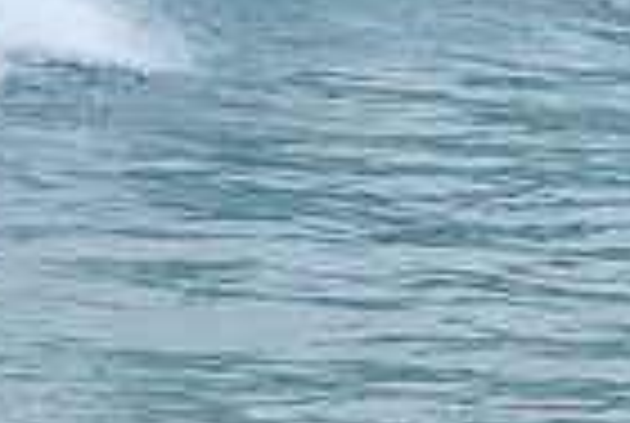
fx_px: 39809
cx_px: 1359
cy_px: -196
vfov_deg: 0.6
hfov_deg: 0.9
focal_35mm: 2270
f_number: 5.6
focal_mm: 400
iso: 500
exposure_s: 1/1250
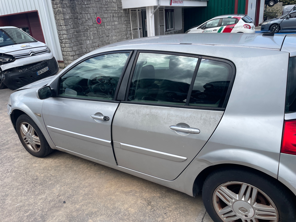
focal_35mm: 26
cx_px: 148
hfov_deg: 67.3
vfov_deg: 53.1
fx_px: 222
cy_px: 111
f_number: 1.6
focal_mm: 4.2
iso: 32
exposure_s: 1/1770
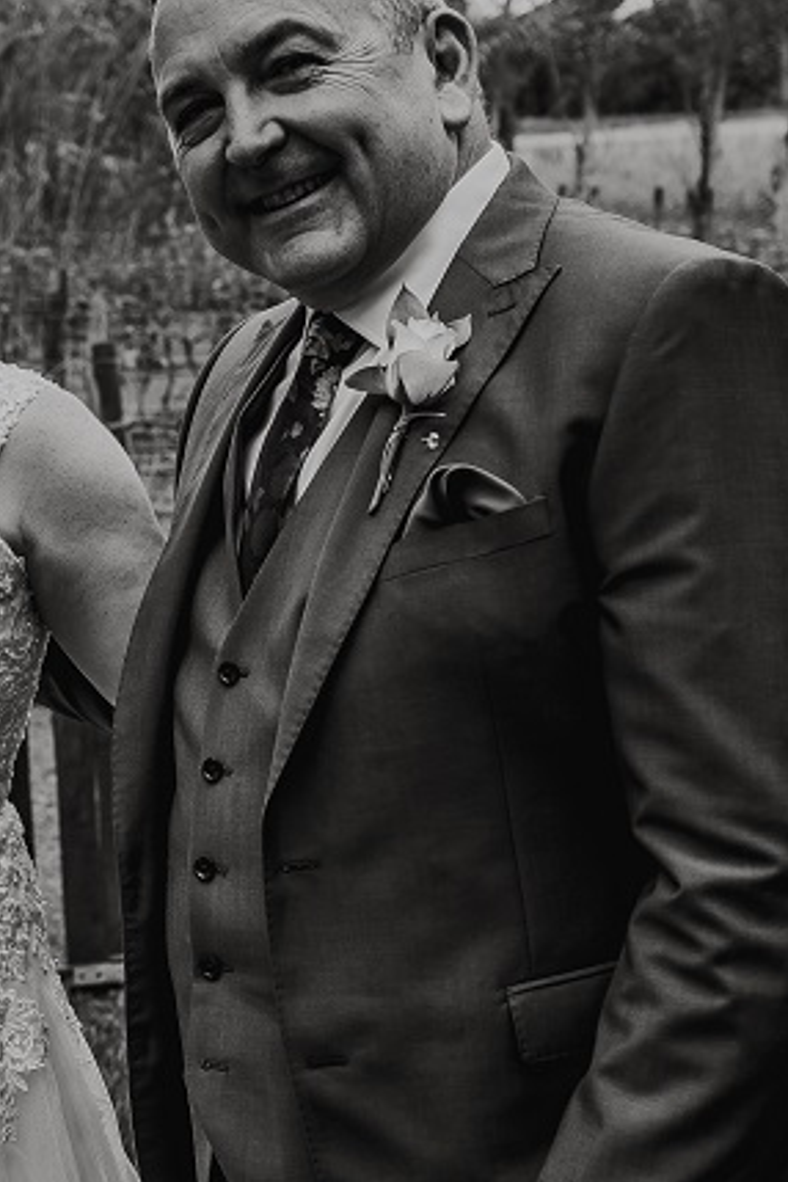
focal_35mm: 86
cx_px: -293
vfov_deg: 23.6
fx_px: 2823
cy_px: 645
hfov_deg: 15.0
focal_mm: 41
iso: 100
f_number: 5.6
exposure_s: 1/100
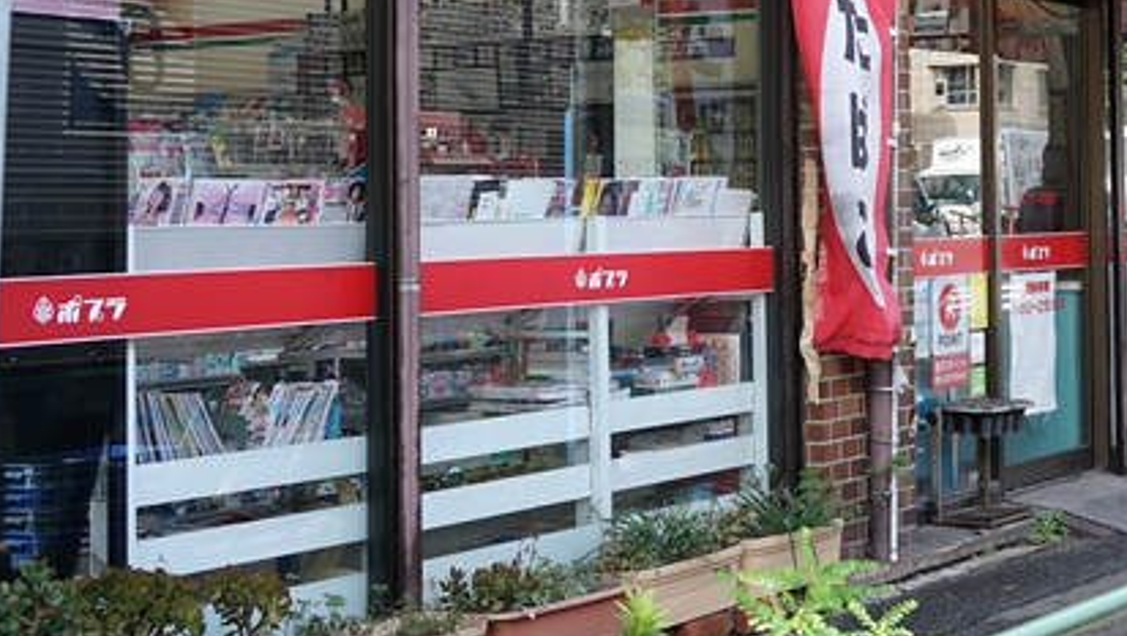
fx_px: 2183
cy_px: 104
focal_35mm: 73
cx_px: 892
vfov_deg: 16.4
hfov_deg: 28.4
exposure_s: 1/160
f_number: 4
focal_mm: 24
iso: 100
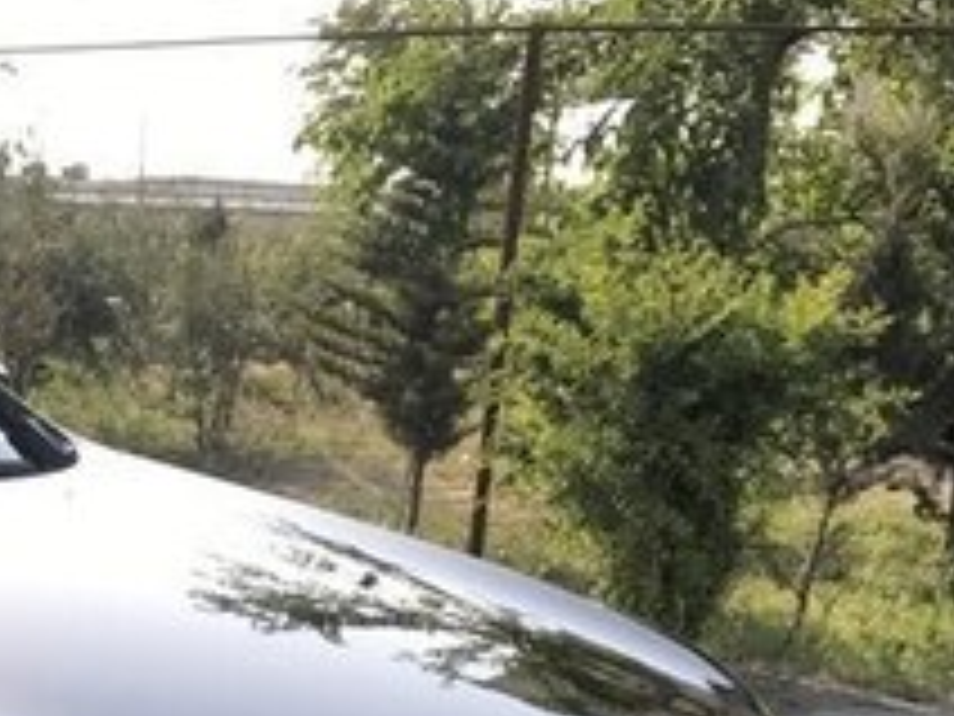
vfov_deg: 16.2
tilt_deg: -14.8
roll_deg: -0.7
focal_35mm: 87
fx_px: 2398
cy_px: 880
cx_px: -432
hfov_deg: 19.8
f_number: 1.8
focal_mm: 3.99
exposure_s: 1/699
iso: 20
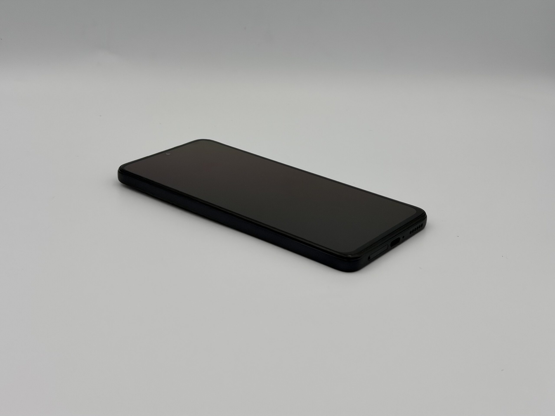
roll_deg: -2.0
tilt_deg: -23.1
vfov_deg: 30.3
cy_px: 208
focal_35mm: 48
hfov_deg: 39.7
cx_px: 278
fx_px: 770
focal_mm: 6.76
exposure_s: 1/975
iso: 64
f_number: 1.78
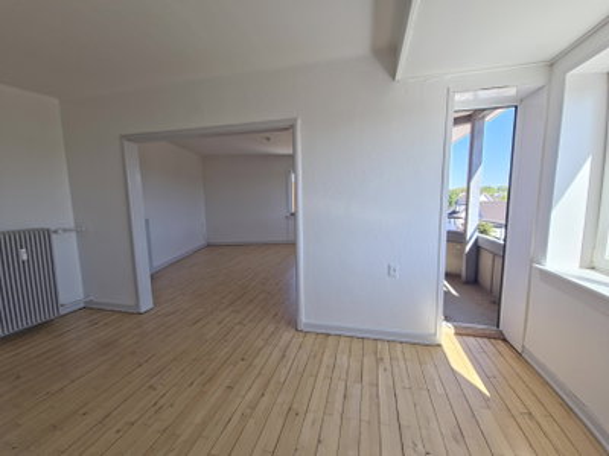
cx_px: 304
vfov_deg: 89.9
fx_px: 229
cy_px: 228
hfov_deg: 106.2
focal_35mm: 13
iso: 50
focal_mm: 2.2
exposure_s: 1/236
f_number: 2.2
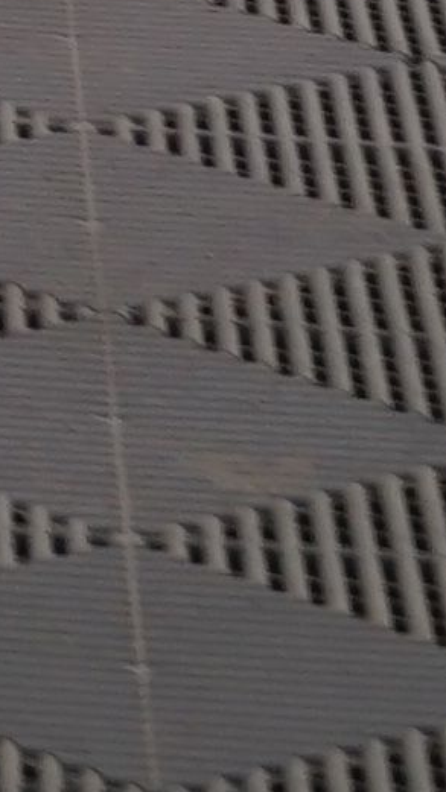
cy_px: -1896
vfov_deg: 4.9
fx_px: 8621
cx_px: -2539
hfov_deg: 2.7
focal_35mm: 410
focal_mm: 34
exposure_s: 1/30
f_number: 6.3
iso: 400
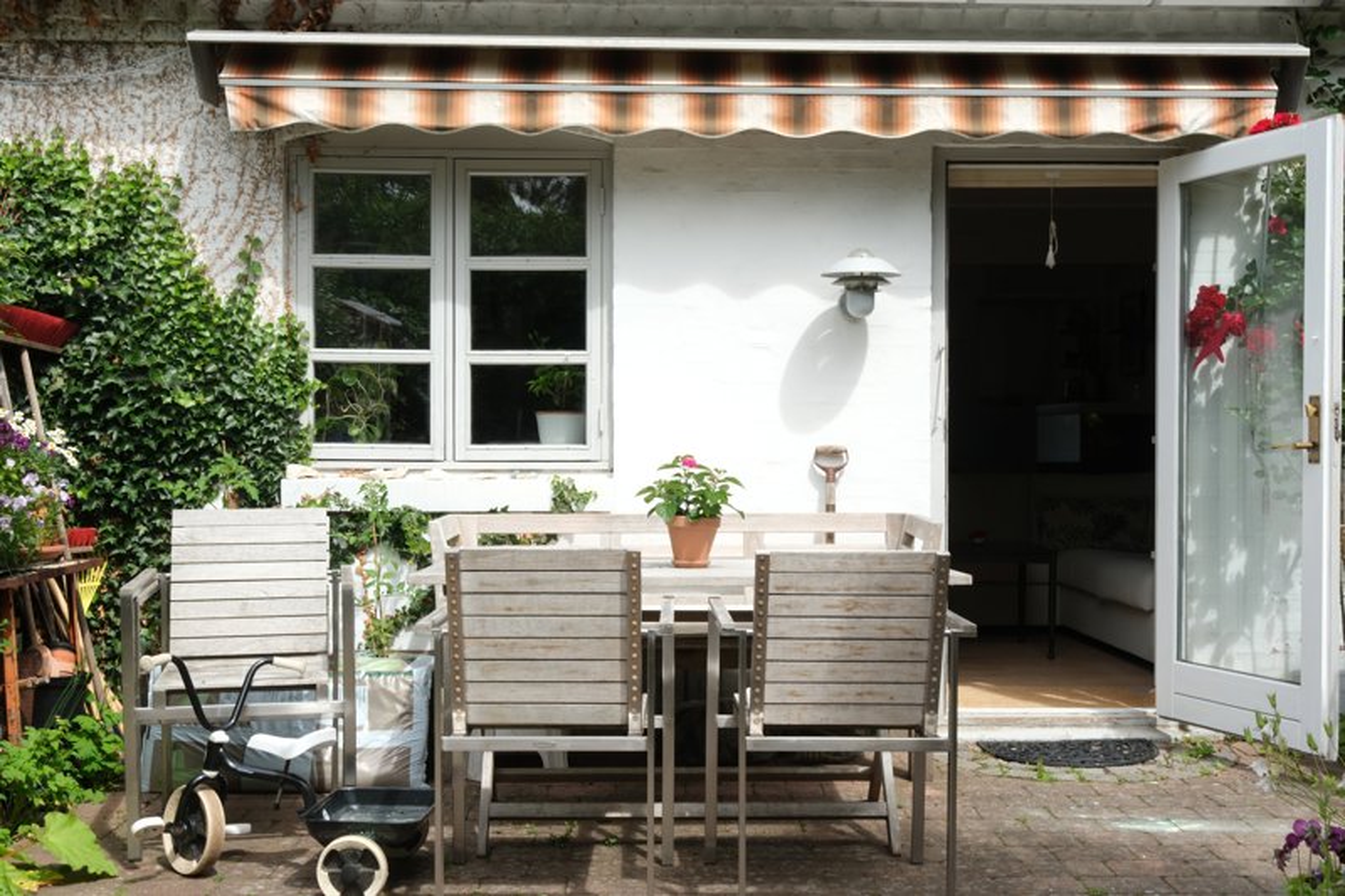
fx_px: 1531
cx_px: 672
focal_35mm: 41
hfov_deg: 47.4
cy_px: 448
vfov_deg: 32.6
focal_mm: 27.1
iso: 125
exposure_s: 1/60
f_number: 13
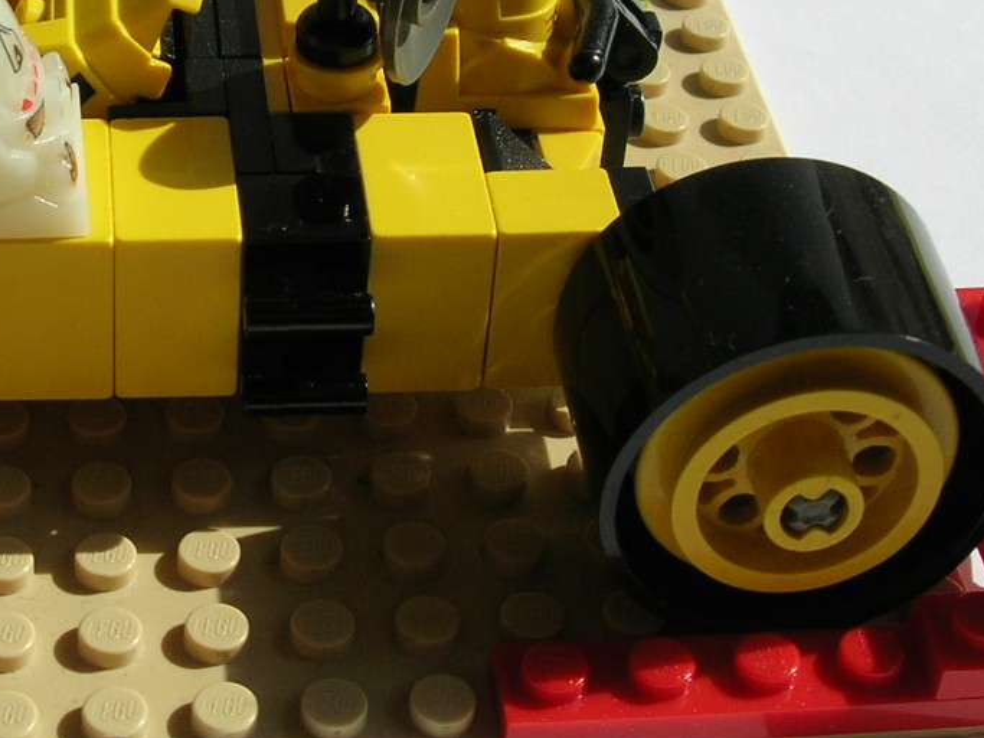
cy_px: 332
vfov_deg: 16.6
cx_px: 115
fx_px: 2529
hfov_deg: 21.6
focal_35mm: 89
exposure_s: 1/683
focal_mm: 7.8
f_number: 4.8
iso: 64
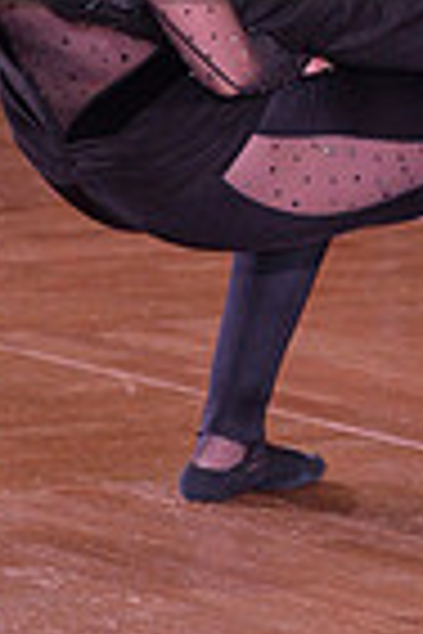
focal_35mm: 574
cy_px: -144
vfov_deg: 3.6
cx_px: 583
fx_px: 10116
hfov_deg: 2.4
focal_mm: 140
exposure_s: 1/250
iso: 2000
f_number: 6.3
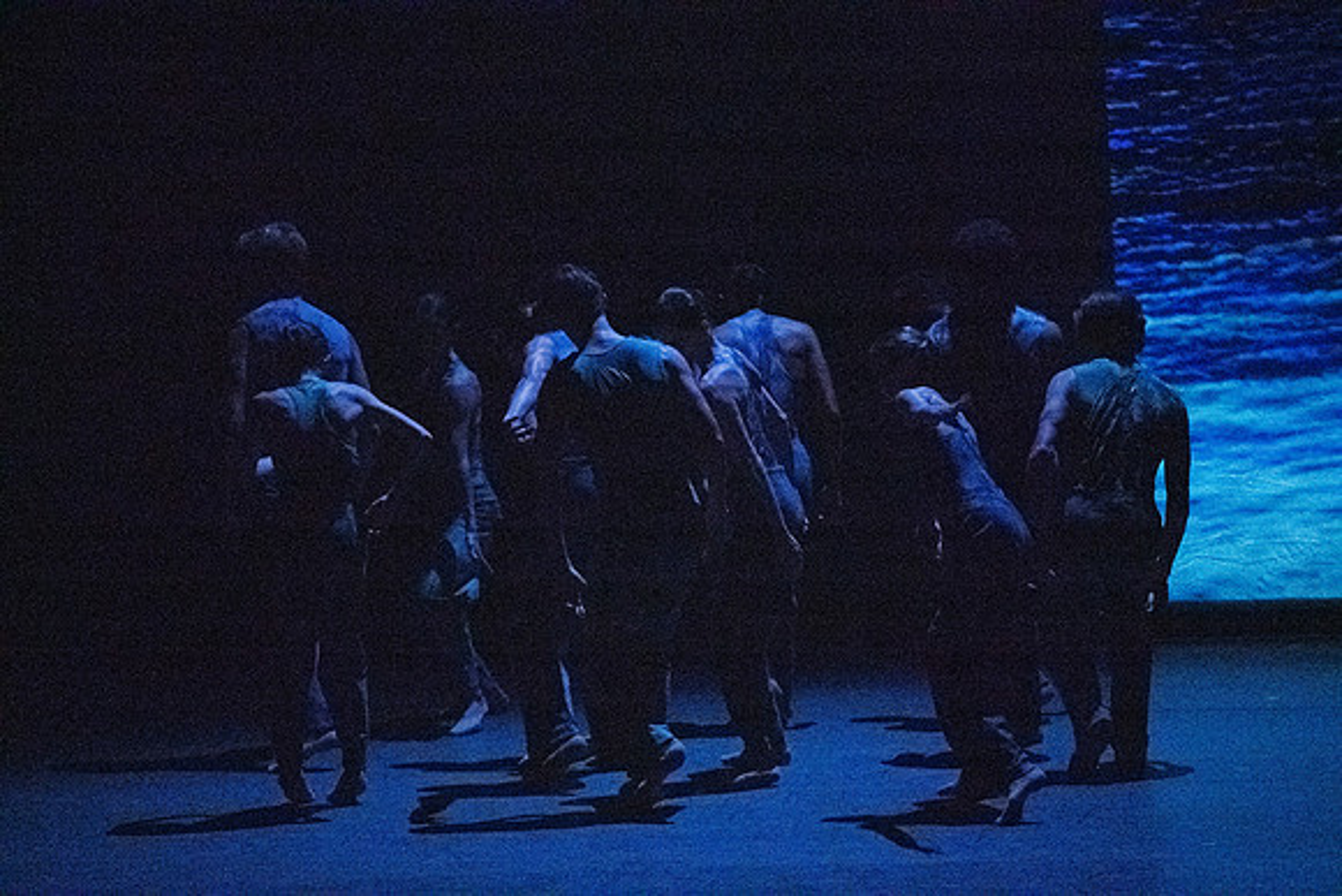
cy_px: 448
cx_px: 671
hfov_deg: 5.2
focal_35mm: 400
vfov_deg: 3.4
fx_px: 14914
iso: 25600
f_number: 5.6
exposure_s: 1/400
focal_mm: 400
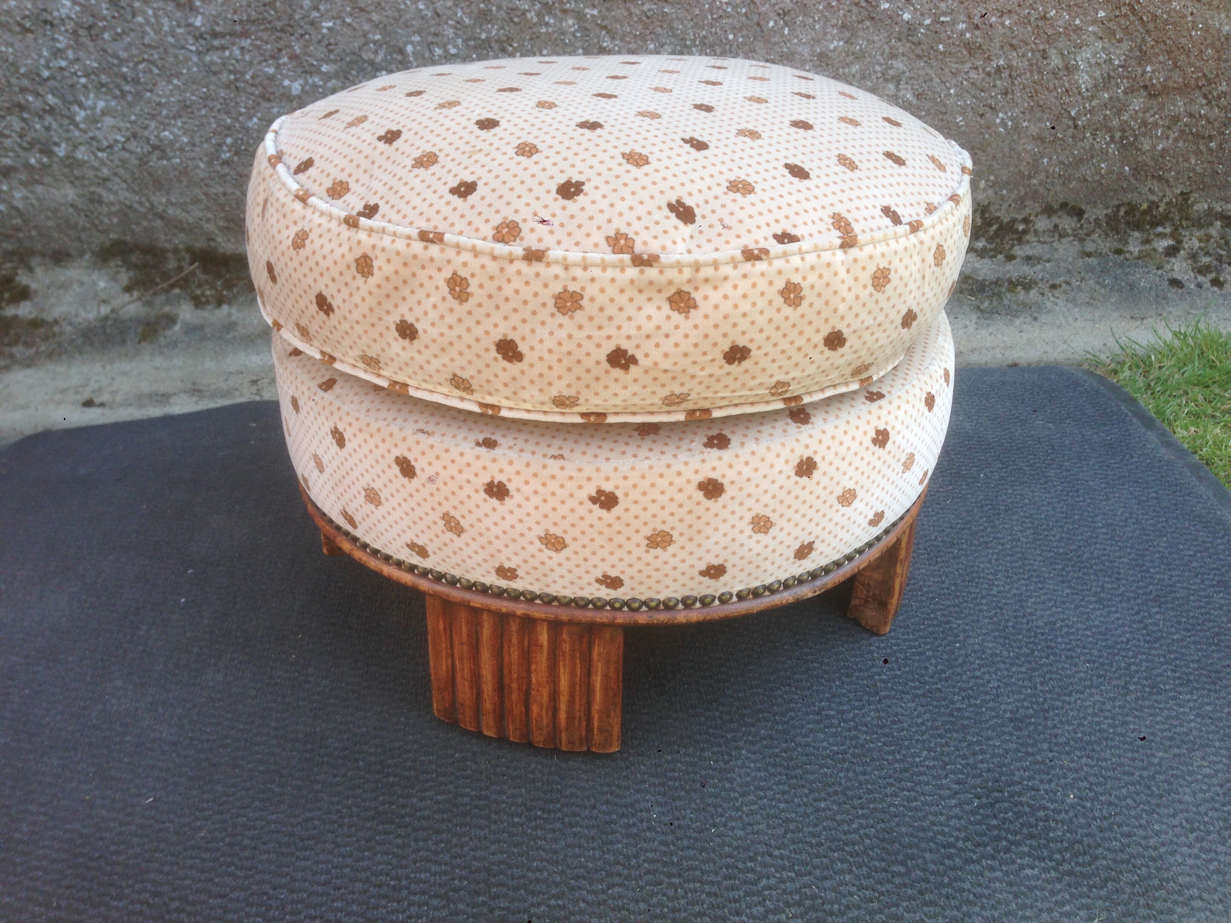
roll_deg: +3.3
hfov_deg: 55.4
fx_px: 1174
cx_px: 616
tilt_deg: -34.4
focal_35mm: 33
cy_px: 462
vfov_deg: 42.9
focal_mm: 4.12
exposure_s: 1/182
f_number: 2.4
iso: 50
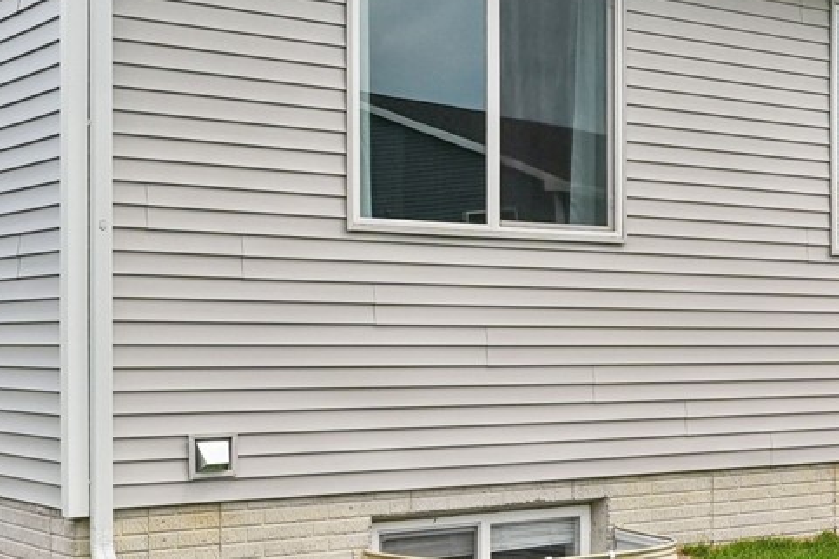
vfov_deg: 18.8
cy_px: 399
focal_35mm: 72
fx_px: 1678
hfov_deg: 25.2
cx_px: 1013
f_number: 4
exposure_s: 1/3200
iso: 400
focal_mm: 16
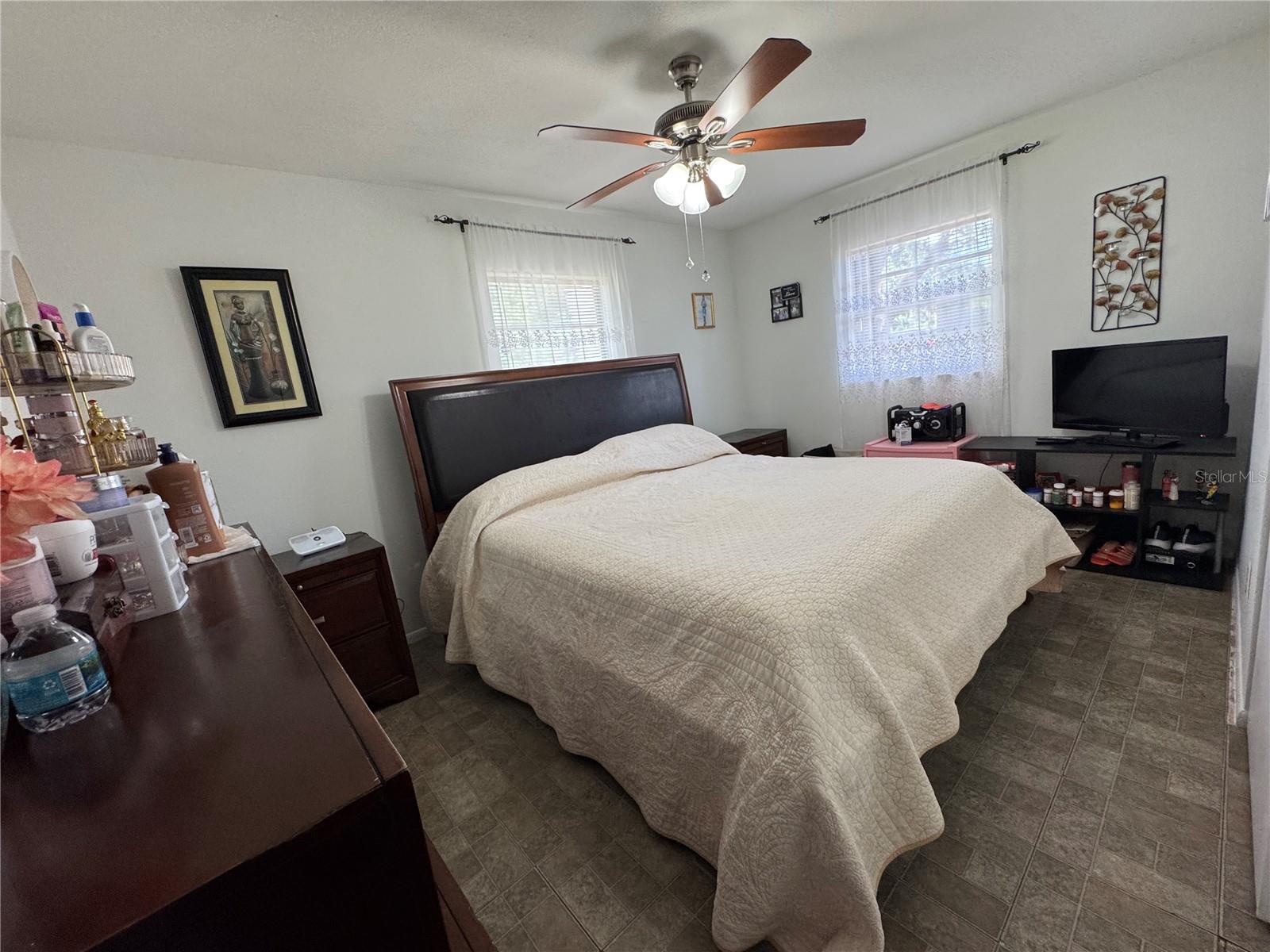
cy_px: 476
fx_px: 514
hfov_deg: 102.1
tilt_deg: -10.6
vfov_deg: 85.7
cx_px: 635
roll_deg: +6.8
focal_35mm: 14
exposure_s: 1/120
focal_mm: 2.22
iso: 200
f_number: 2.2
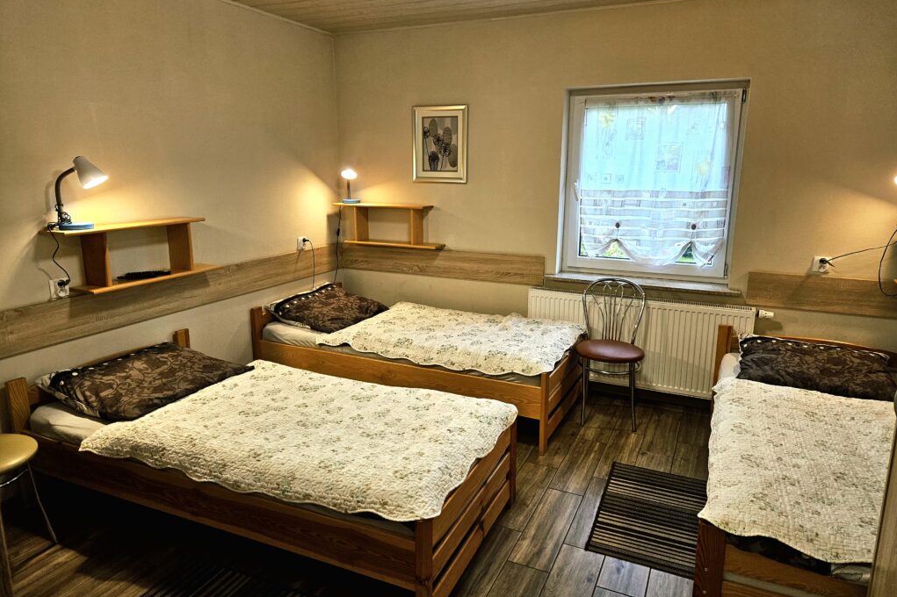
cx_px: 449
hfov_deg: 73.8
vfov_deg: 53.1
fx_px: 598
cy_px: 287
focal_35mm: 24
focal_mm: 5.4
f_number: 1.8
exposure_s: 1/101
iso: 250
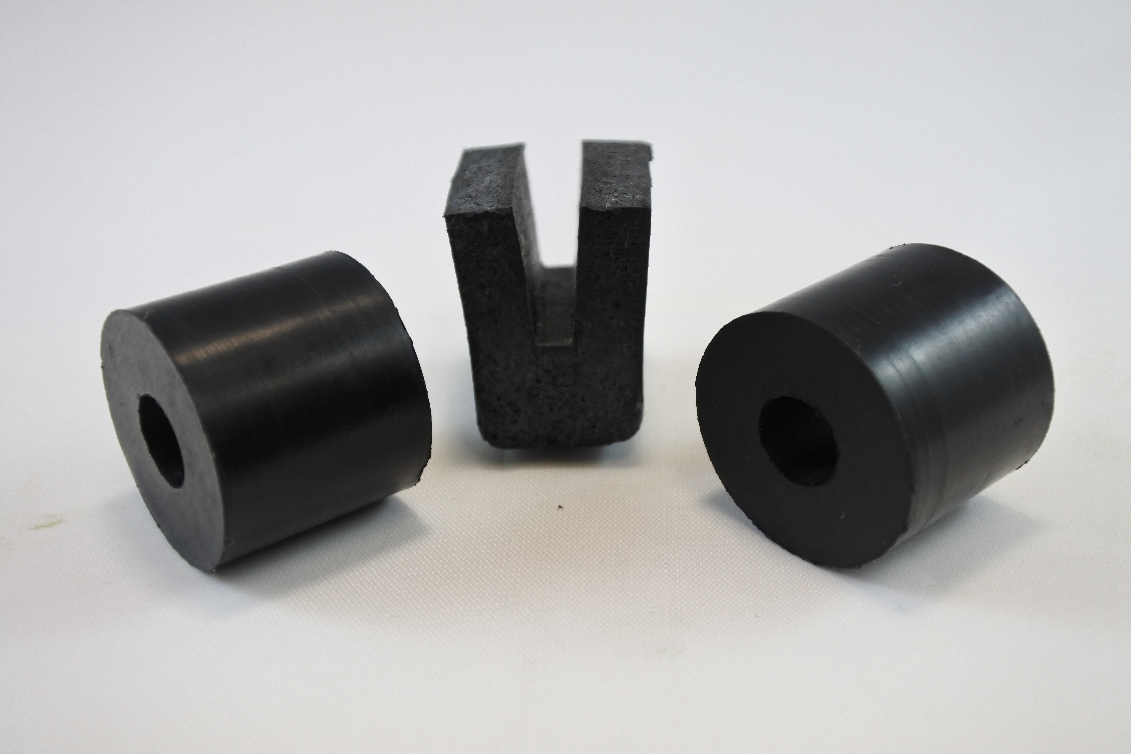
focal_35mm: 45
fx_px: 1414
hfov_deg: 43.6
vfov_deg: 29.9
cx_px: 566
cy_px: 377
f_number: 4.5
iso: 400
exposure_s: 1/160
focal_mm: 16.8
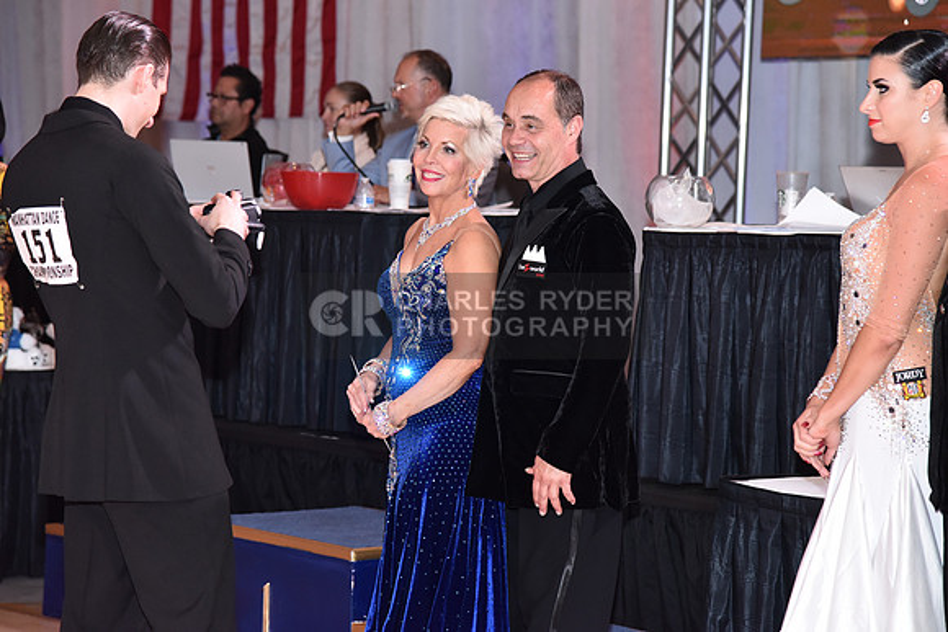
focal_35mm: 120
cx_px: 474
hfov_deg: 17.1
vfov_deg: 11.4
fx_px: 3161
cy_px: 316
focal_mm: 120
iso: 2000
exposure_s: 1/250
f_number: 4.5
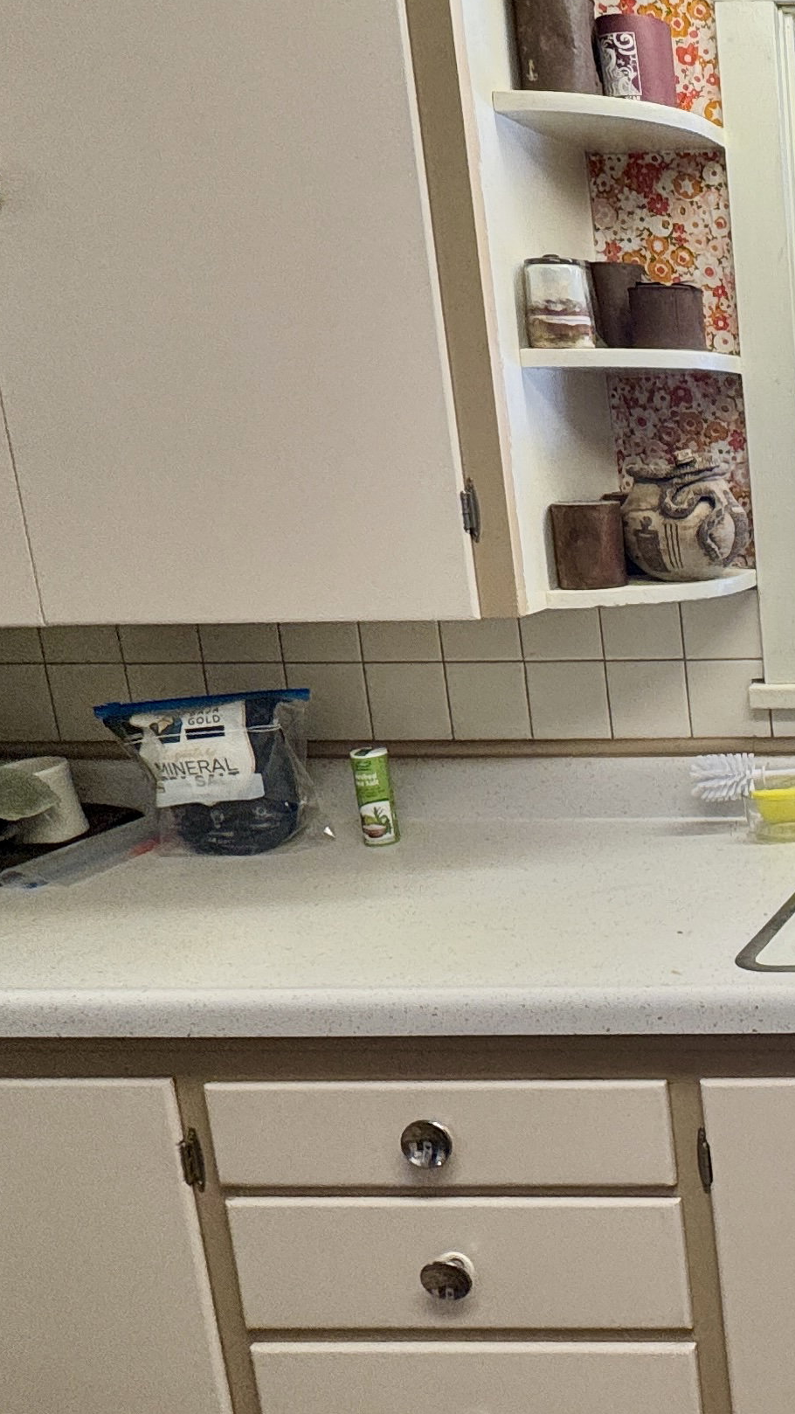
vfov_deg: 52.8
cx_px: 1183
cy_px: 737
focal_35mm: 38
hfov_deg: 24.5
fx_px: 1424
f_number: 2.2
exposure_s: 1/120
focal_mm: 2.22
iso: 80
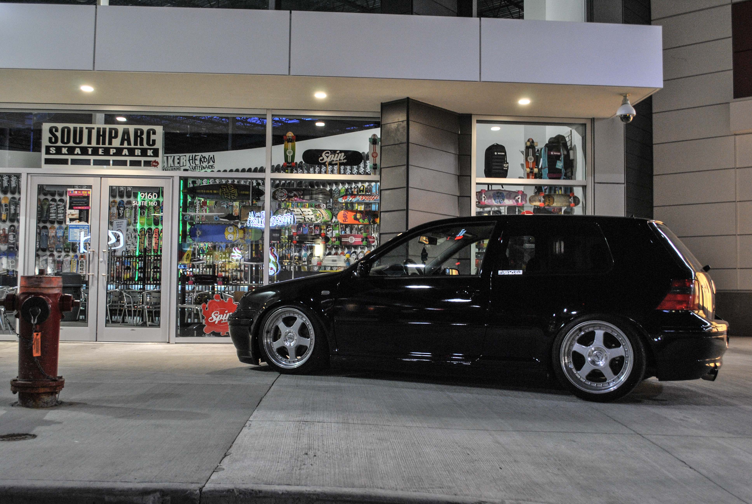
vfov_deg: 34.3
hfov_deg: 49.5
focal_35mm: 39
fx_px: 816
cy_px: 252
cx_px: 376
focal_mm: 26
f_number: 5.6
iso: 400
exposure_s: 1/8
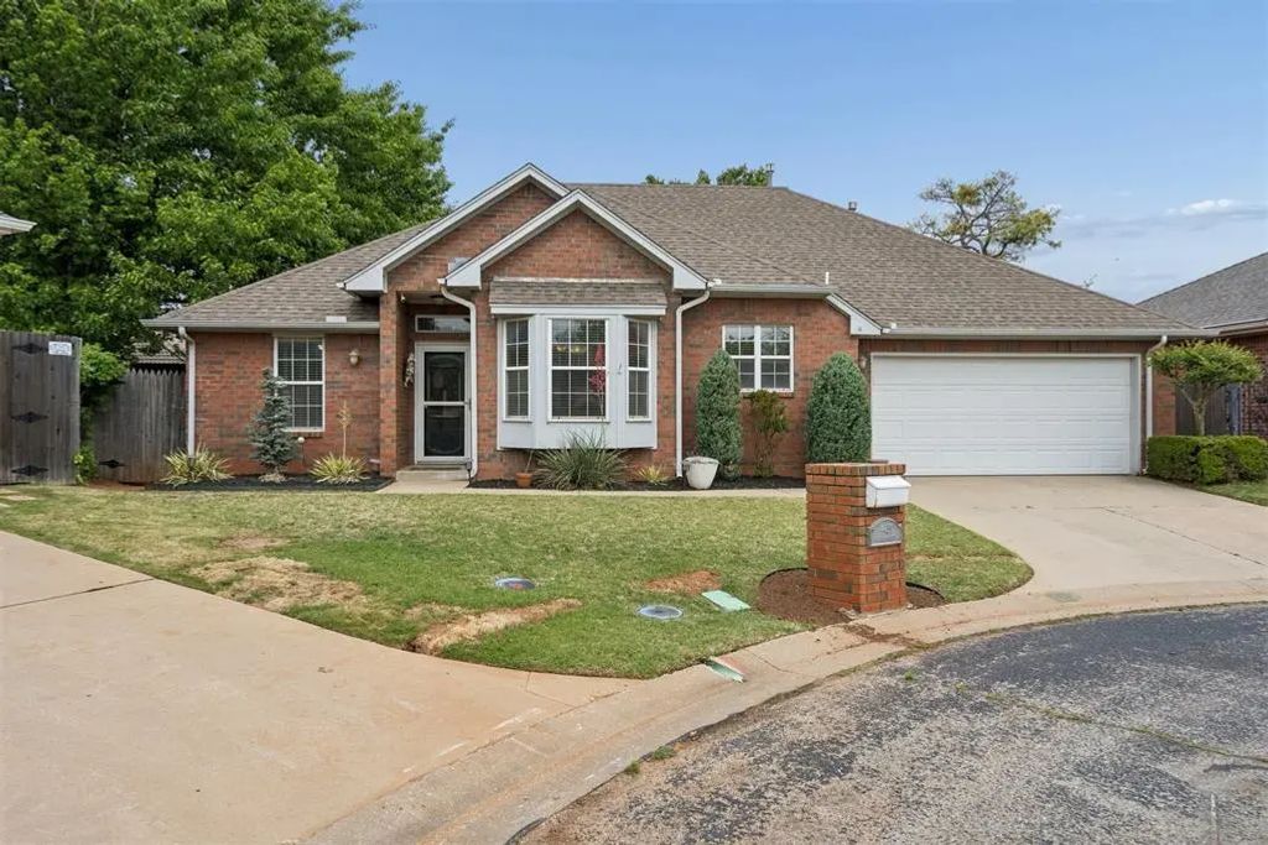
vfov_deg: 53.1
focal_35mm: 24
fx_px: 845
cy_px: 422
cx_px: 634
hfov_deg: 73.7
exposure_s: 1/640
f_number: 8
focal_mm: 24
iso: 200
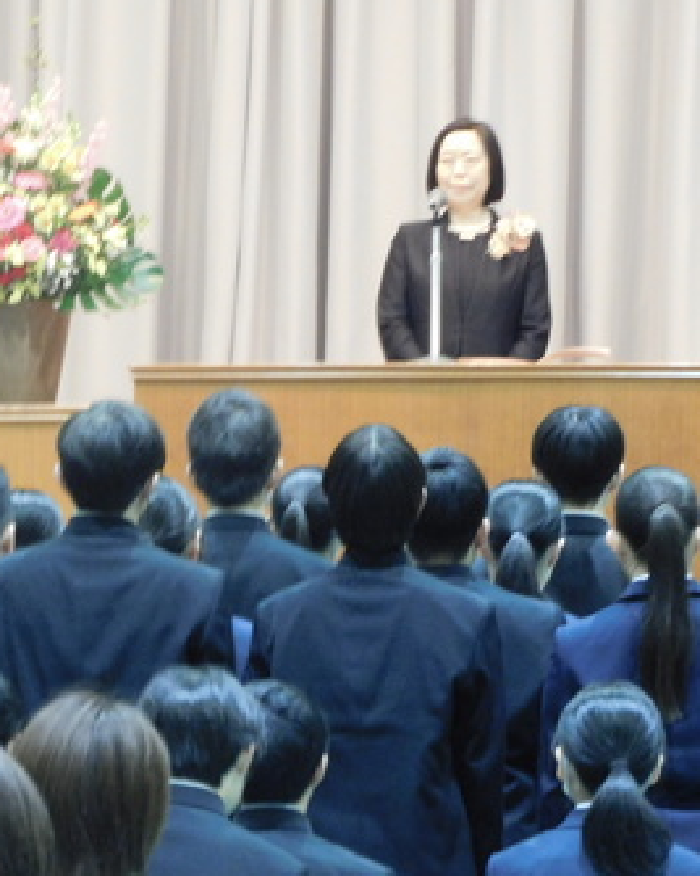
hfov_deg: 3.7
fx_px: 10907
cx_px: 260
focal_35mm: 421
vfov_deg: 4.6
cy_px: 446
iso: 800
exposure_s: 1/4
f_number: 5.5
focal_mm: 53.7
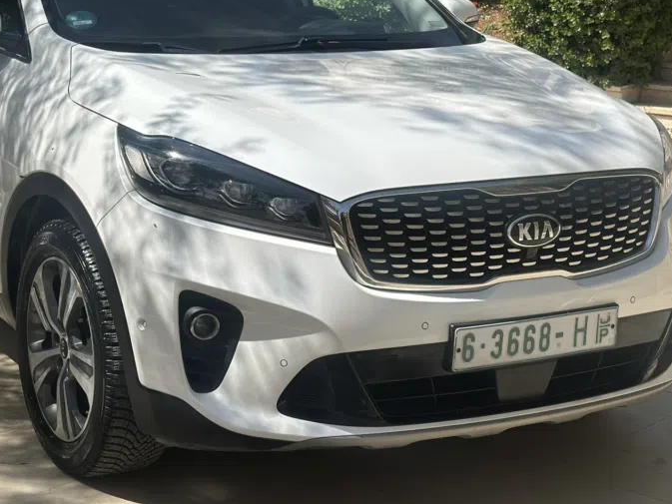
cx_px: 240
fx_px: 1417
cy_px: 203
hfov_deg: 26.6
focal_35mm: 73
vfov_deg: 20.1
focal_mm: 6.86
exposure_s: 1/6211
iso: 100
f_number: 1.78
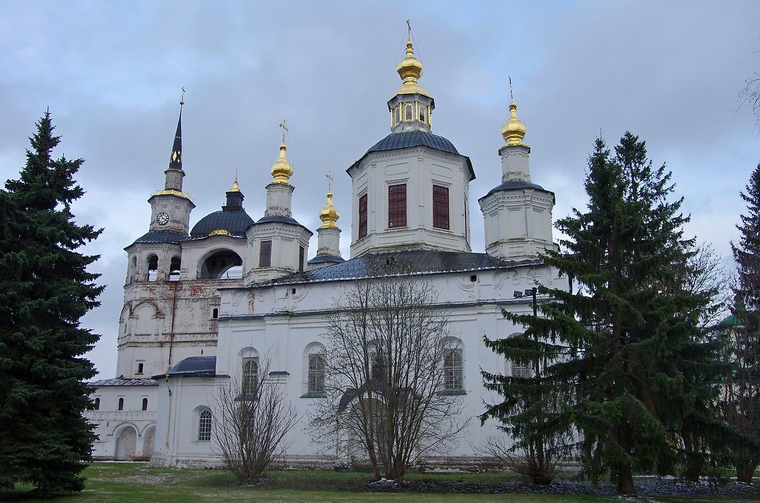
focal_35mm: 31
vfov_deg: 42.2
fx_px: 653
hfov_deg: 60.4
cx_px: 380
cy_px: 252
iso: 100
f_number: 8
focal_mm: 21
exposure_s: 1/50
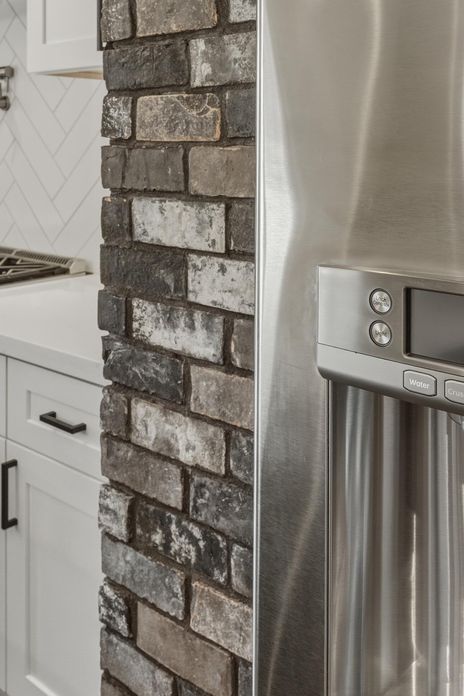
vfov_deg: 51.9
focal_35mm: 37
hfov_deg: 35.7
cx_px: 166
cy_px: 342
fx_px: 715
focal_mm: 24
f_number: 8
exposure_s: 1/30
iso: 200
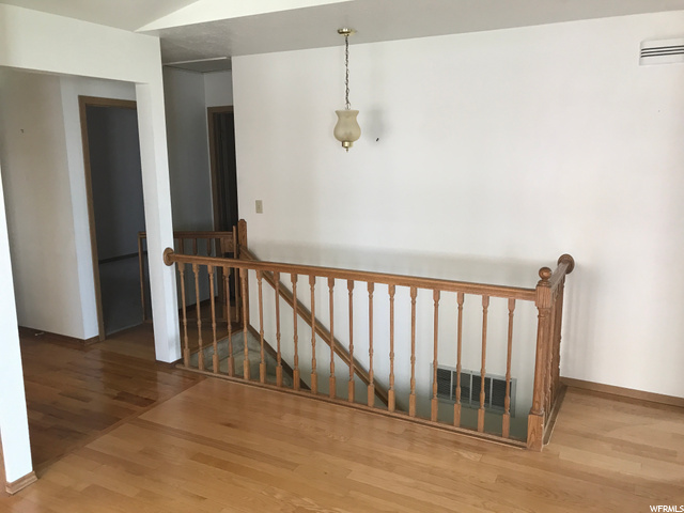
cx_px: 342
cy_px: 256
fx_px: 553
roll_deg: +1.3
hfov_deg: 63.4
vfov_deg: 49.7
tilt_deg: -11.8
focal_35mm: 28
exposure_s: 1/20
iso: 32
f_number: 1.8
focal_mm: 3.99
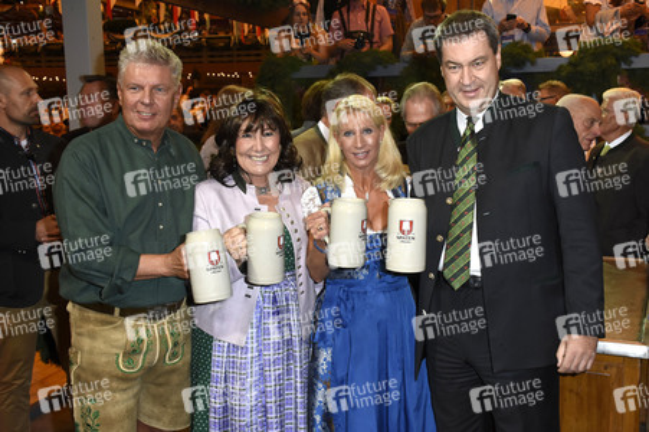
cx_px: 324
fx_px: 730
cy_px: 216
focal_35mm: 40
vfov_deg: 33.0
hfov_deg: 48.0
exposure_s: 1/160
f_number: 6.3
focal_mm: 27
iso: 1000
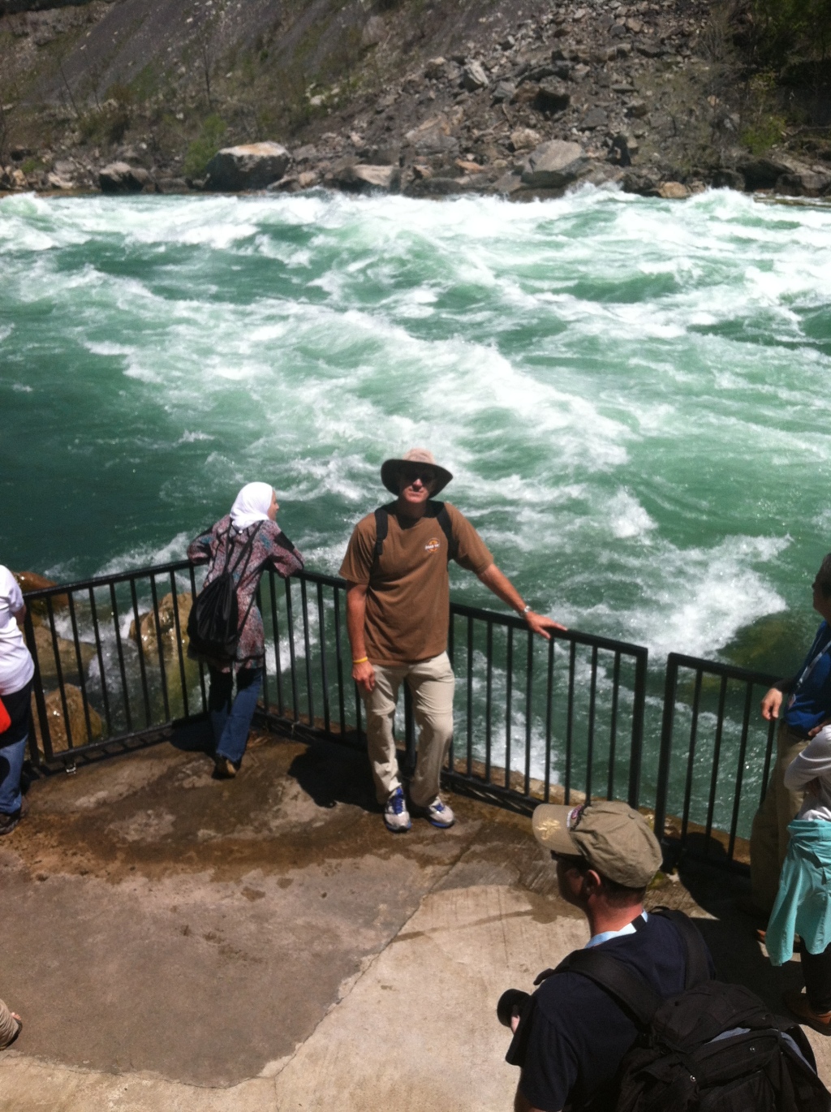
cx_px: 416
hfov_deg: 40.6
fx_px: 1123
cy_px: 556
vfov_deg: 52.7
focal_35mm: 35
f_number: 2.8
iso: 80
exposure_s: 1/1765
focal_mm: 3.85
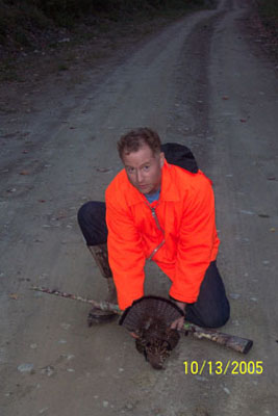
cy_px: 208
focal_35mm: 63
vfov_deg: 31.9
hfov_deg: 21.6
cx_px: 139
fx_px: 729
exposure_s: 1/45
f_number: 3.4
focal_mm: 13.3
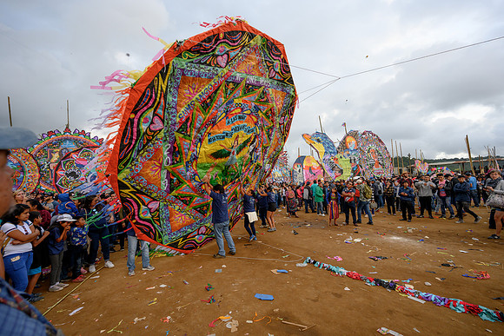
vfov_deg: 77.4
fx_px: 210
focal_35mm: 15
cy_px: 168
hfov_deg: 100.4
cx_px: 252
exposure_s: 1/320
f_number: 4
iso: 160
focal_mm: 15
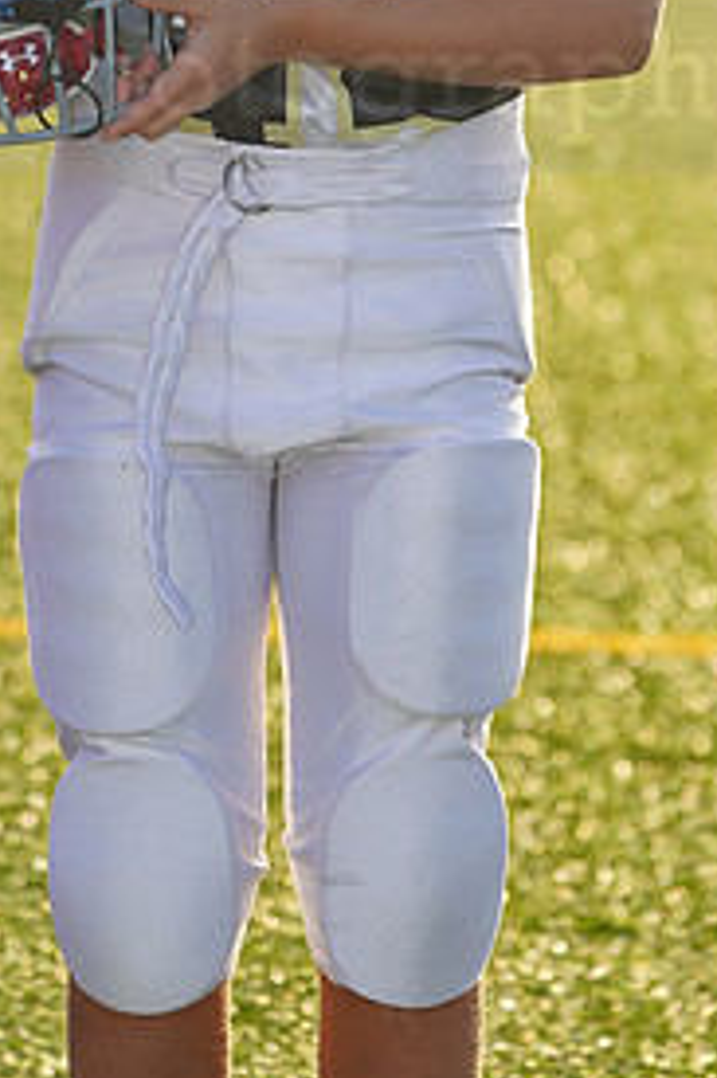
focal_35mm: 422
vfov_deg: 4.9
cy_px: 47
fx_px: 12622
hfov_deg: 3.3
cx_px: 278
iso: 100
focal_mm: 200
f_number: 5.6
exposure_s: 1/250
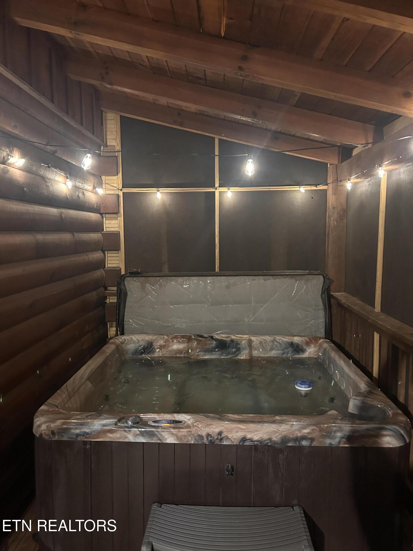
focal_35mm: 26
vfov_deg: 67.3
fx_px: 414
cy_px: 276
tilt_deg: -5.8
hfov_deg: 53.1
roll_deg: +0.5
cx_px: 206
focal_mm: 5.7
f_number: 1.5
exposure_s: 1/30
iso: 640
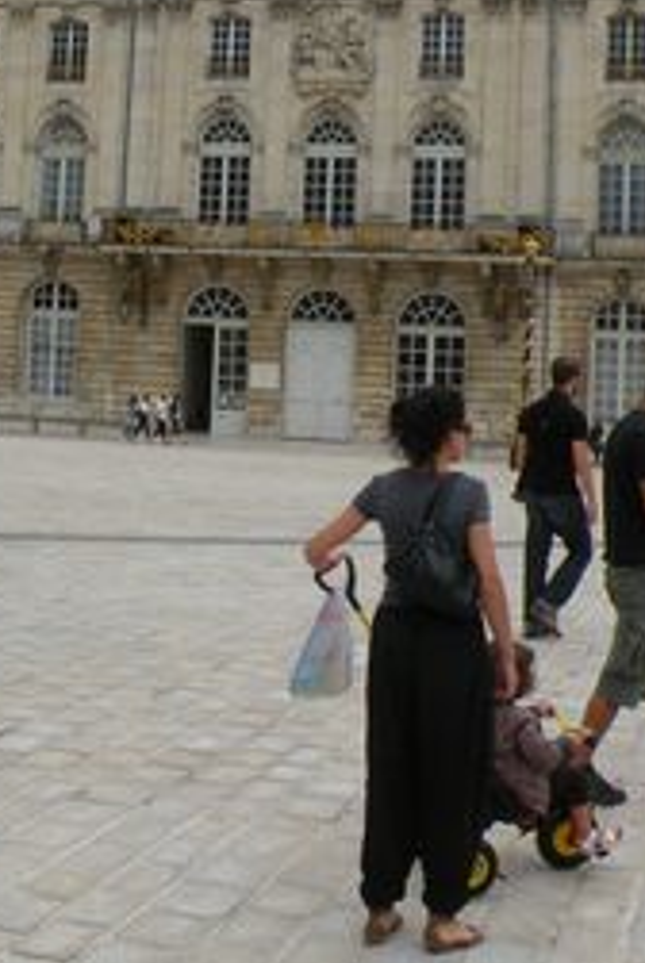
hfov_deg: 23.8
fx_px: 1528
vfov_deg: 34.4
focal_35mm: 57
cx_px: 307
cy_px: 255
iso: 64
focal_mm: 4.7
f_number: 6.3
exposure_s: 1/217
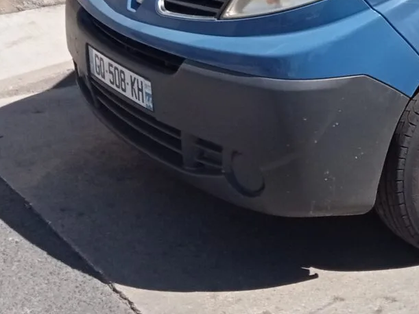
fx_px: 1065
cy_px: -136
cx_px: 461
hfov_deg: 21.1
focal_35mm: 88
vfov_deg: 15.6
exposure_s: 1/1012
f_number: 2.2
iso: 101
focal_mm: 3.46
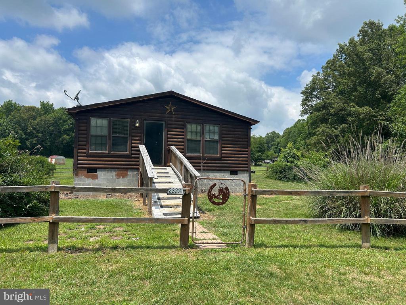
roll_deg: -0.6
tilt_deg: +3.7
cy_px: 152
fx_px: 305
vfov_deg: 53.1
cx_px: 203
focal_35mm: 26
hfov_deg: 67.3
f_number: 1.5
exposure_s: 1/5319
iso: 50
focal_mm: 5.7
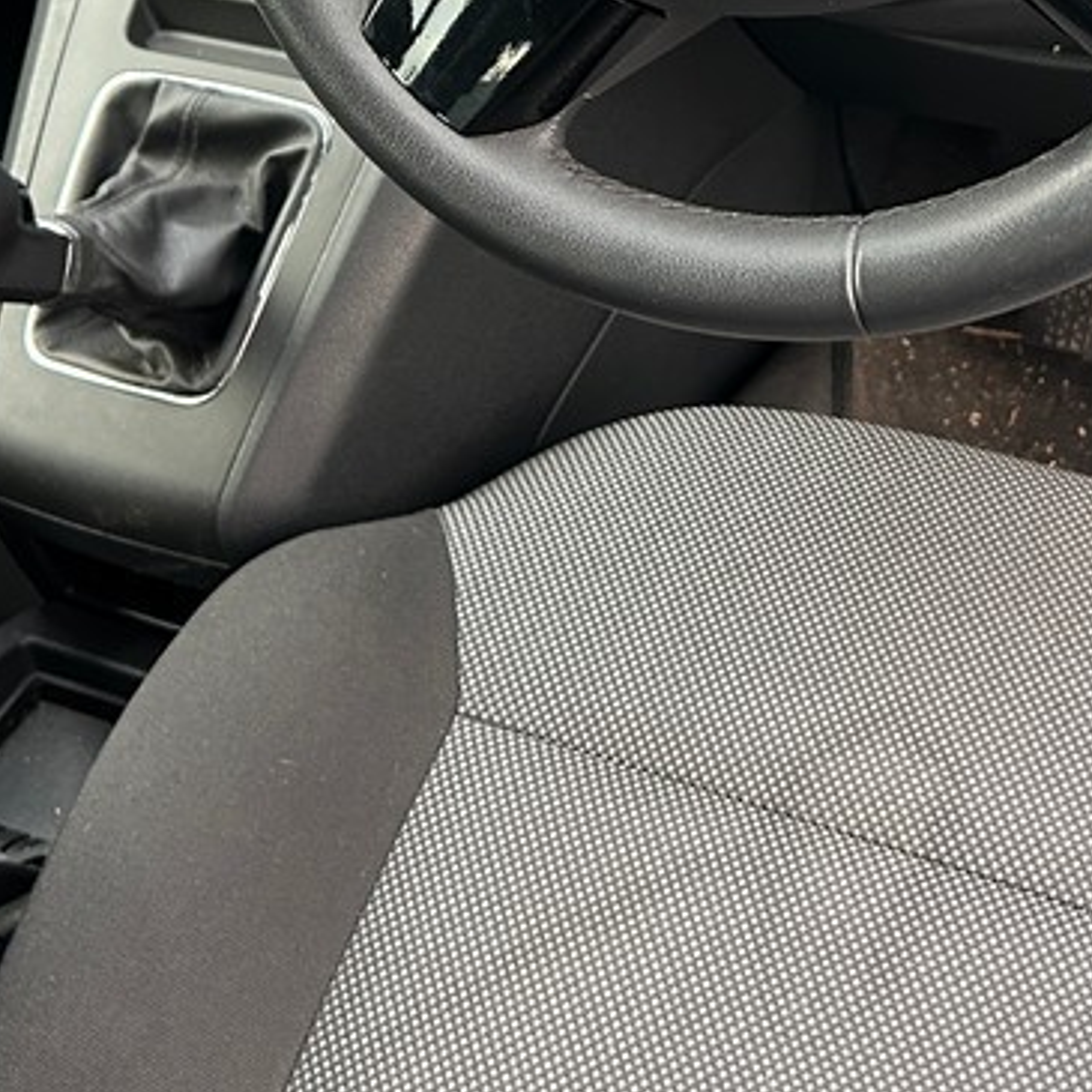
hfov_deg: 27.2
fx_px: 2248
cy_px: 15
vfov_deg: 26.0
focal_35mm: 63
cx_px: 712
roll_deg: +7.0
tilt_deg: -32.2
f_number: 1.5
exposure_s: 1/60
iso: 250
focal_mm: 5.7
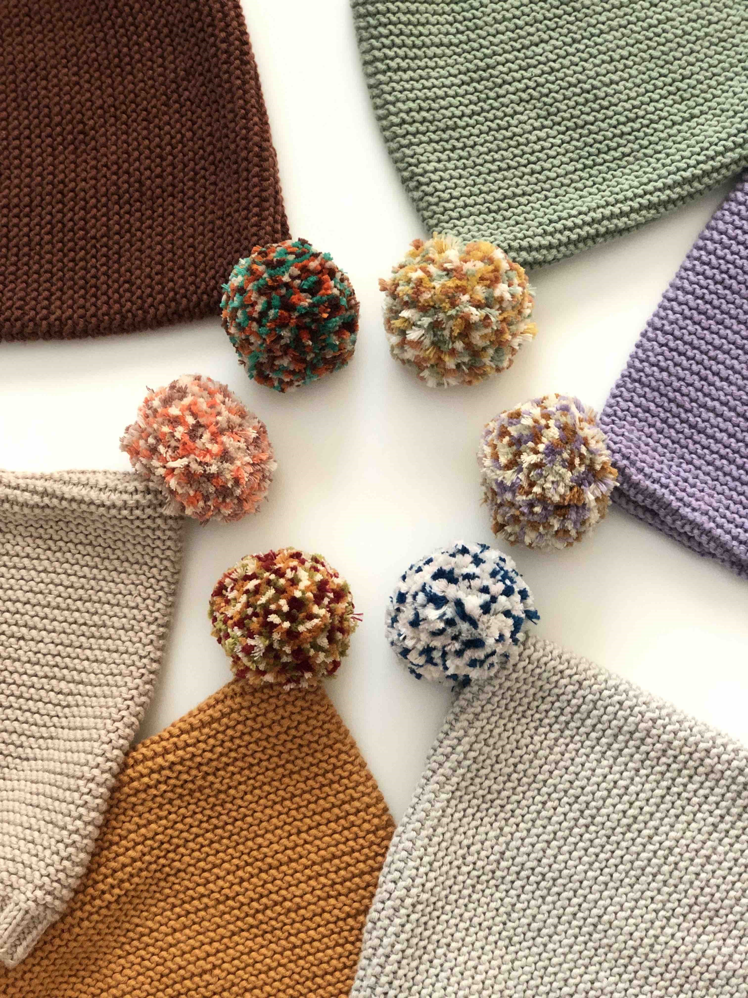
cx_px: 374
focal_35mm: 52
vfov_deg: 36.8
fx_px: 1498
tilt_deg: -82.9
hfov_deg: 28.0
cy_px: 499
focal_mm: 6
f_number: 2.4
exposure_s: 1/17
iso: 160
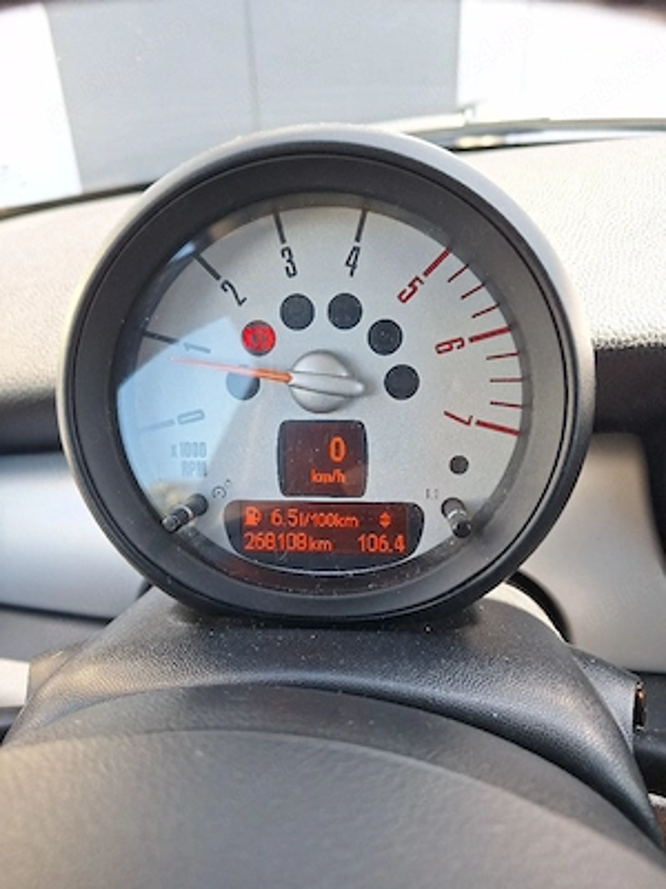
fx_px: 590
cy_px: 444
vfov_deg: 73.9
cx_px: 333
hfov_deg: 58.9
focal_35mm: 23
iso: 40
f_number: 1.8
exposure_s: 1/164
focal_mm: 5.54
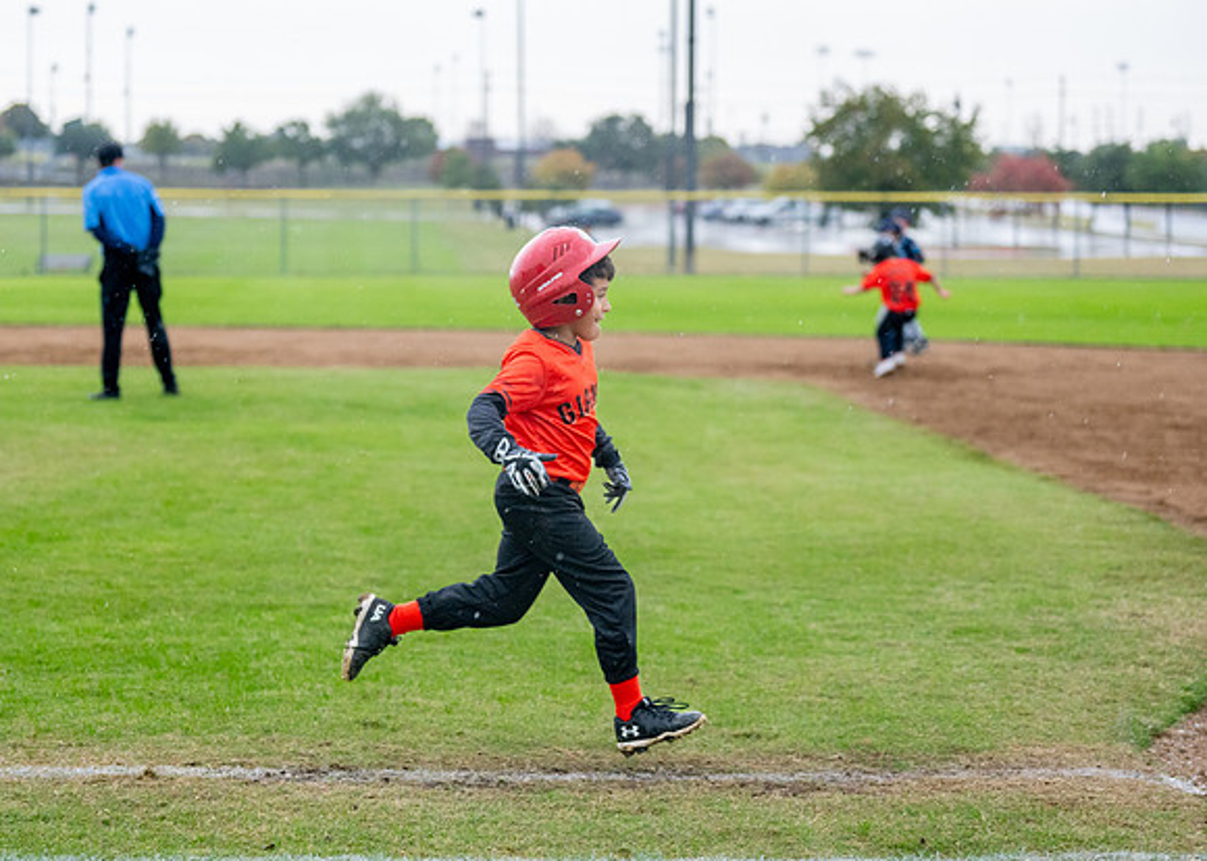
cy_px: 402
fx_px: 2920
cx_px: 499
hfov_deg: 23.3
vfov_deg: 16.8
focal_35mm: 85
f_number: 2.8
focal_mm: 70
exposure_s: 1/1000
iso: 1600
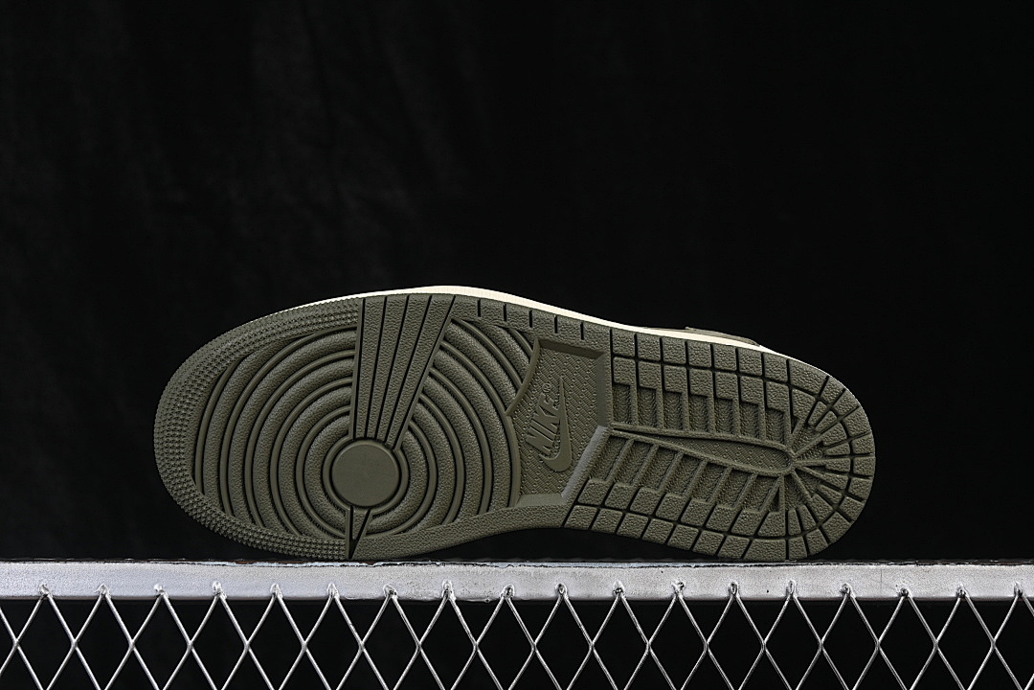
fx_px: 2154
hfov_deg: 27.0
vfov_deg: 18.2
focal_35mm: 75
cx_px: 517
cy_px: 345
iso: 160
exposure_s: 1/60
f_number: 7.1
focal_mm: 50
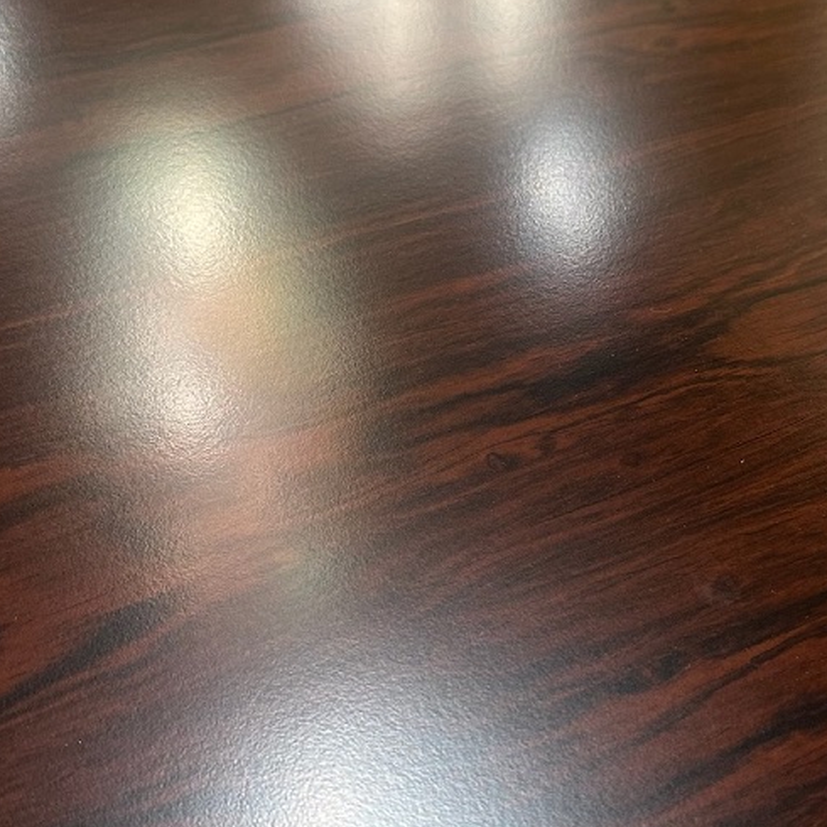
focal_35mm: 52
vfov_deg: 32.8
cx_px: 565
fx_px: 1406
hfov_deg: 32.5
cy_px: 462
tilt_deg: -48.3
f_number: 1.78
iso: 200
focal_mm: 6.86
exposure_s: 1/50
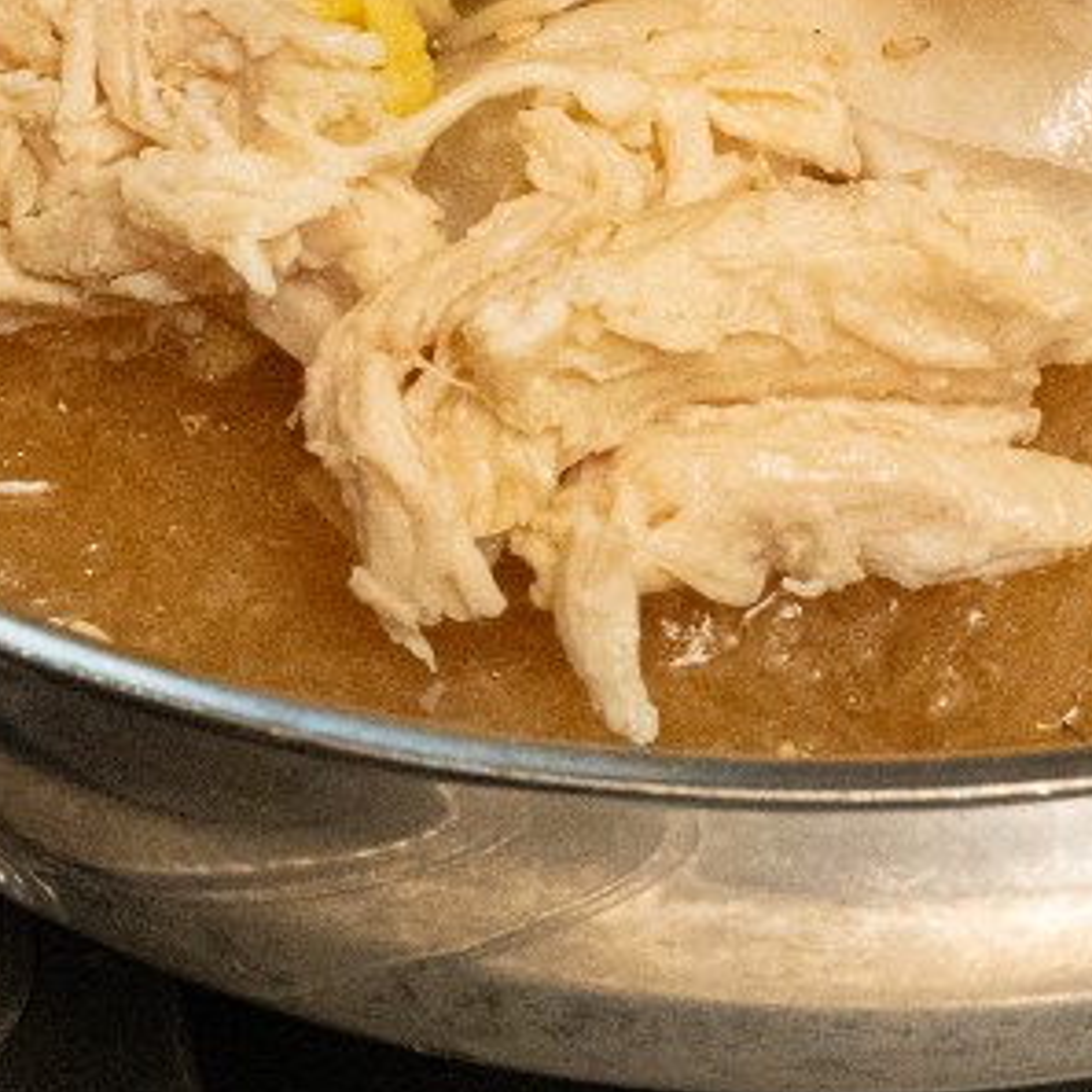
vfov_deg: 11.3
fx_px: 5380
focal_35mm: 151
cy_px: -322
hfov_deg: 11.5
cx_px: 897
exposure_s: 1/160
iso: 16000
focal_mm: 41.2
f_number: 14
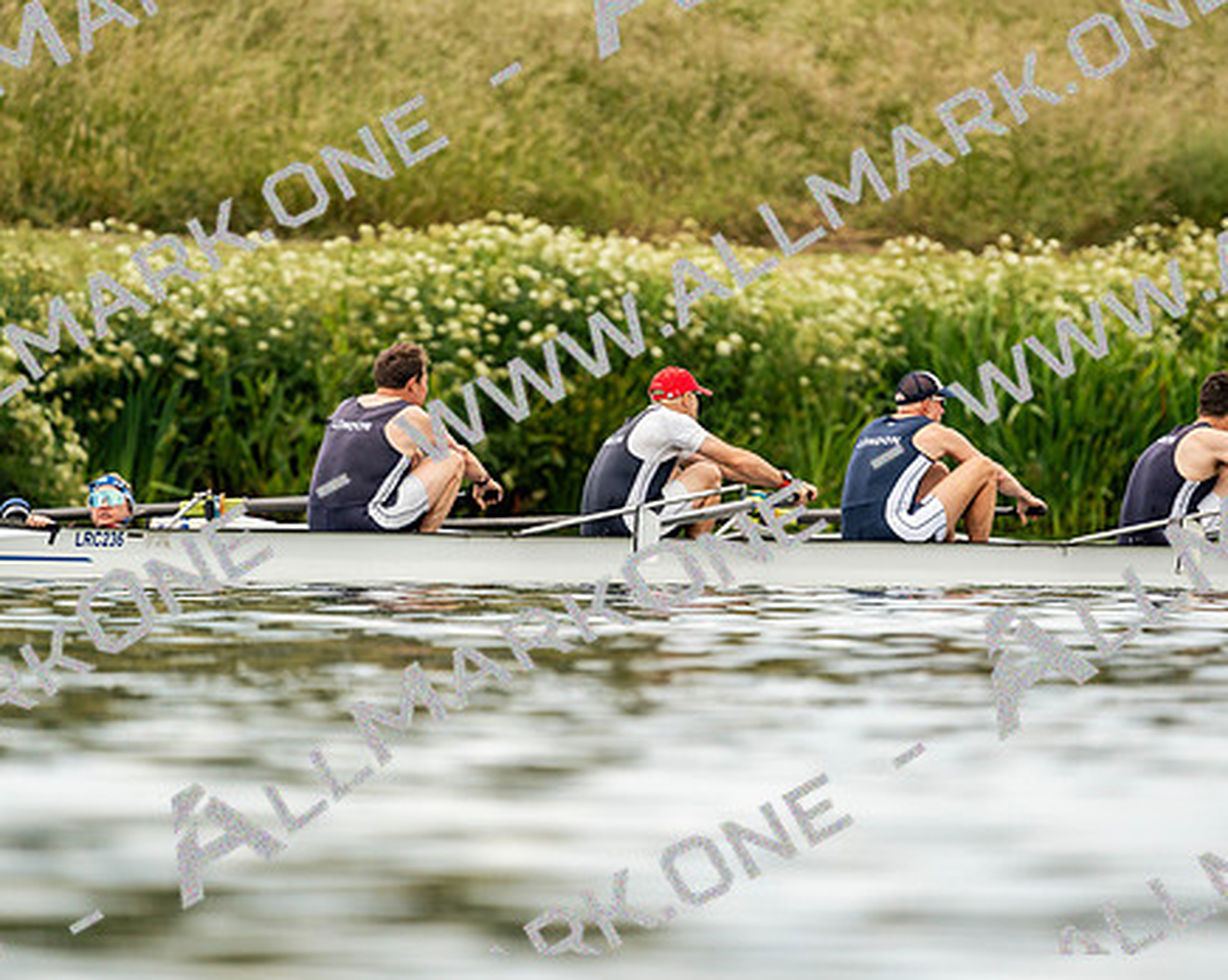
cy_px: 472
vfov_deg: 2.1
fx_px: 27234
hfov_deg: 2.6
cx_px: 744
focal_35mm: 750
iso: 500
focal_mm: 600
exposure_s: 1/2000
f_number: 6.3
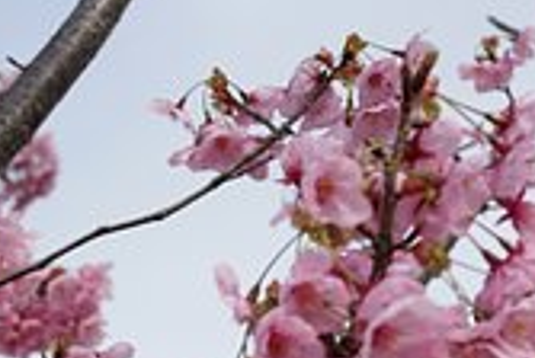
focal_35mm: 107
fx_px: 1593
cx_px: 64
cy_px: 521
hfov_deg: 18.8
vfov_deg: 12.3
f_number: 5
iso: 160
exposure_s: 1/1000
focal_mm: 35
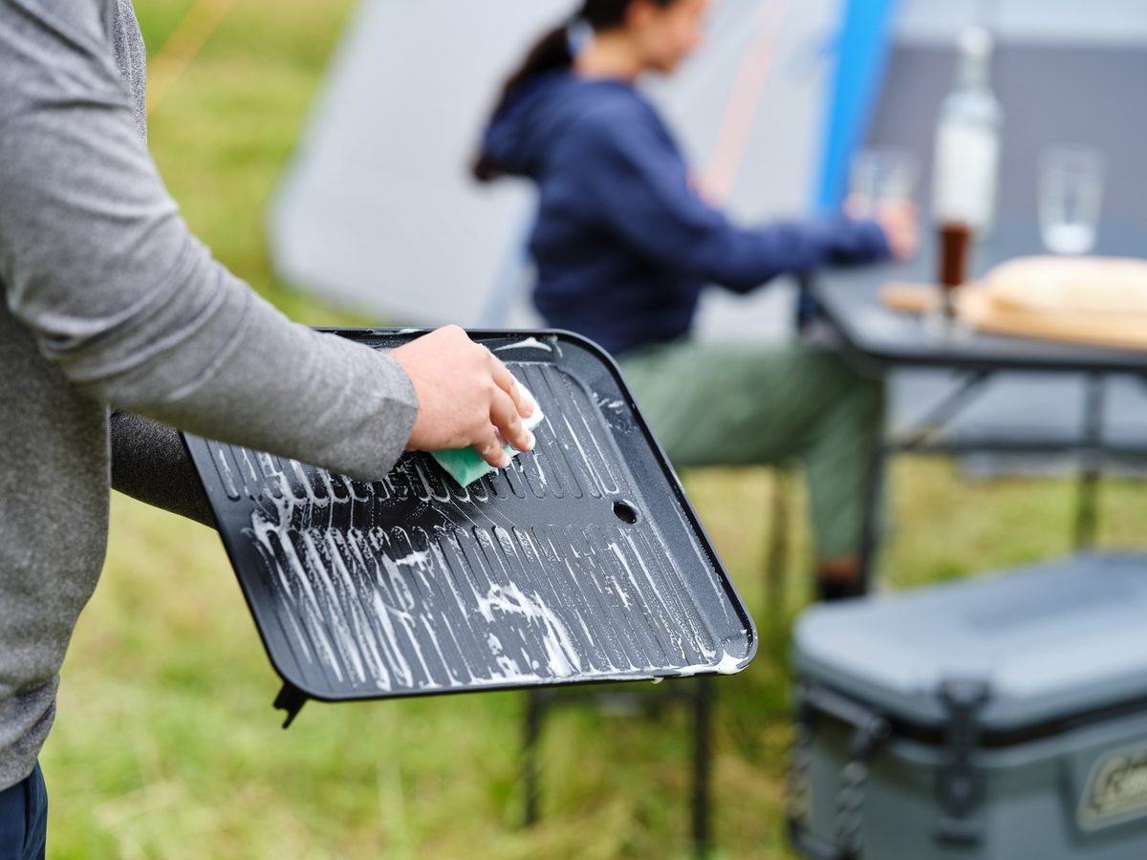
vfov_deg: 17.0
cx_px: 574
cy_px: 430
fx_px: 2883
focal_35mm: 87
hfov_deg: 22.5
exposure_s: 1/400
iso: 250
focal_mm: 110
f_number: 3.2
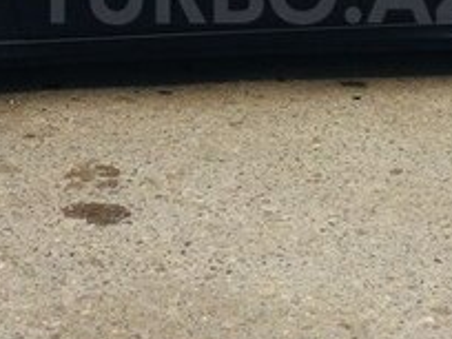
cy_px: -10
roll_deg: -0.1
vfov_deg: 15.4
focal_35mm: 94
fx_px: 1227
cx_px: 259
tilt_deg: -16.0
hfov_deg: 20.9
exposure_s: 1/1414
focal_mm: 4.15
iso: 32
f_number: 2.2
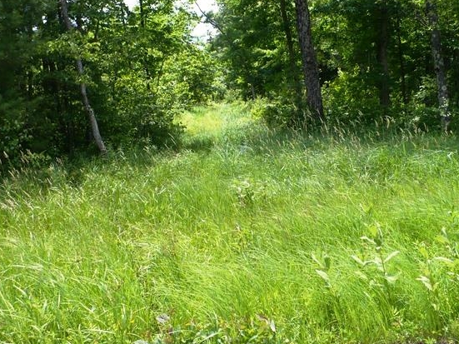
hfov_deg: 43.8
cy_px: 163
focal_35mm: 43
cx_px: 241
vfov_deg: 33.6
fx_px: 570
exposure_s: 1/500
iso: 100
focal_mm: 6.1
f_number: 2.8
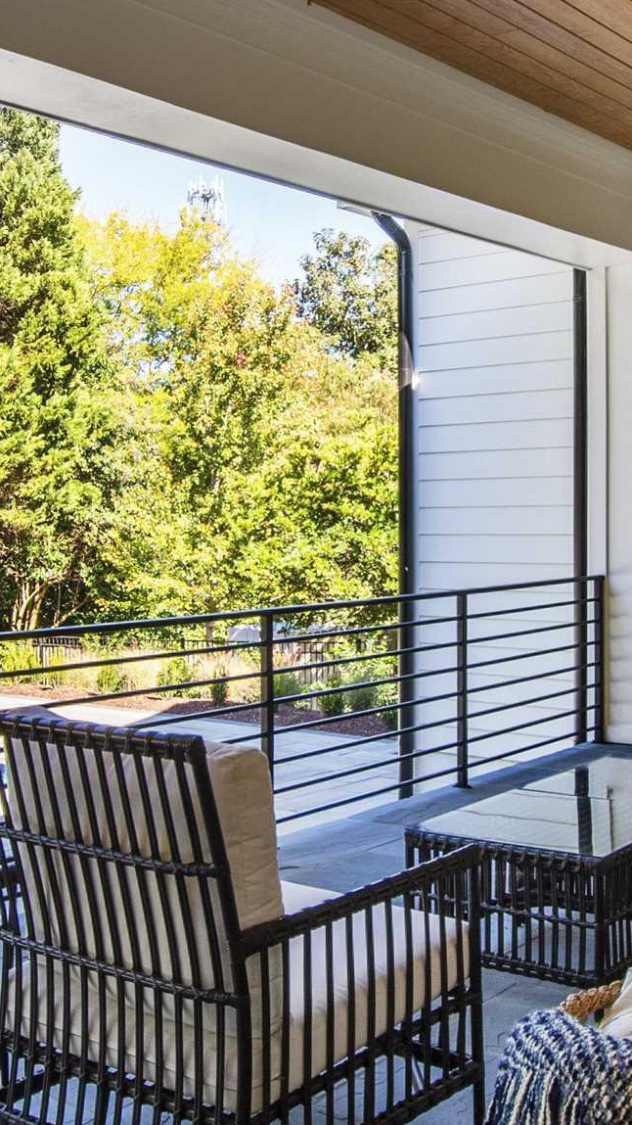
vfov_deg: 48.3
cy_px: 530
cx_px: 394
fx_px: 1252
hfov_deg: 28.2
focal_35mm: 42
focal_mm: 10
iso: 100
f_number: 8
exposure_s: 1/50
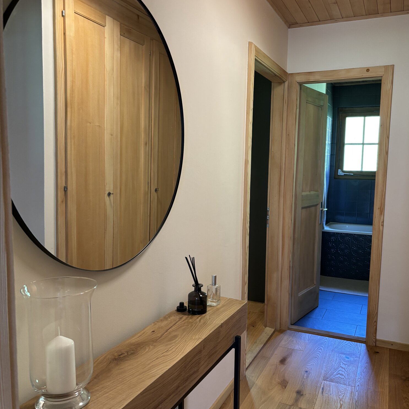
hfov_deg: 52.5
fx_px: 414
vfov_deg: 52.5
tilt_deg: -7.1
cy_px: 210
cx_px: 207
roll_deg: -0.4
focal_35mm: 31
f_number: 1.6
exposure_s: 1/50
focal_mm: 5.96
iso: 160
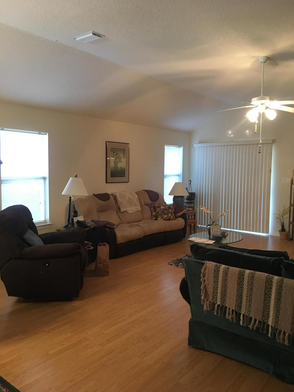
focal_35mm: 29
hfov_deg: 48.2
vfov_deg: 61.7
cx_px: 147
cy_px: 196
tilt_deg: -4.2
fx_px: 328
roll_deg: -0.6
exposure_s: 1/24
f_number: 2.2
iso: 200
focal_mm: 4.15
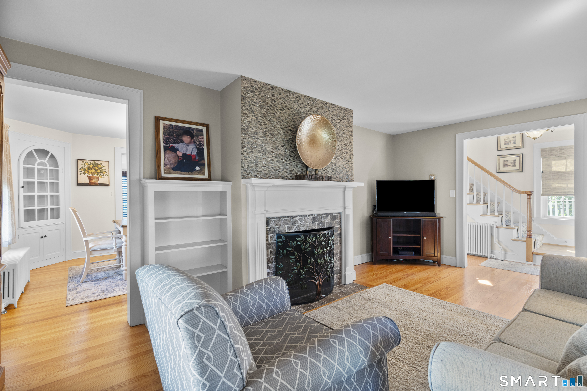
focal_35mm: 16
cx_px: 294
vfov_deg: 73.7
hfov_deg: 96.7
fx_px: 261
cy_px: 196
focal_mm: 16
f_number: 9
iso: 200
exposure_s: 4
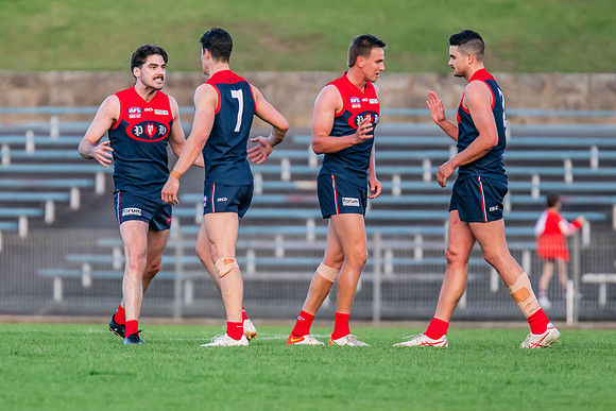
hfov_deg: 2.7
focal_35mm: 771
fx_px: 13200
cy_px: 158
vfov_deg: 1.8
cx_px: 179
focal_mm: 420
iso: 1800
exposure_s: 1/1250
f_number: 4
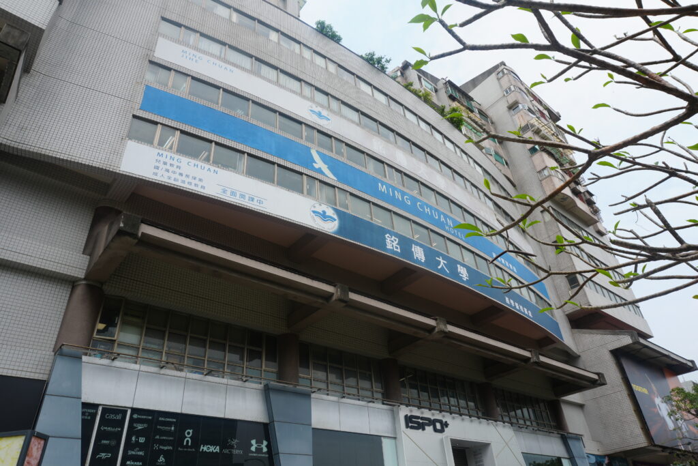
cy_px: 233
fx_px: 465
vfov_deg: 53.1
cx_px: 349
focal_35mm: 24
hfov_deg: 73.7
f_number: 10
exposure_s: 1/160
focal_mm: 16
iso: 100
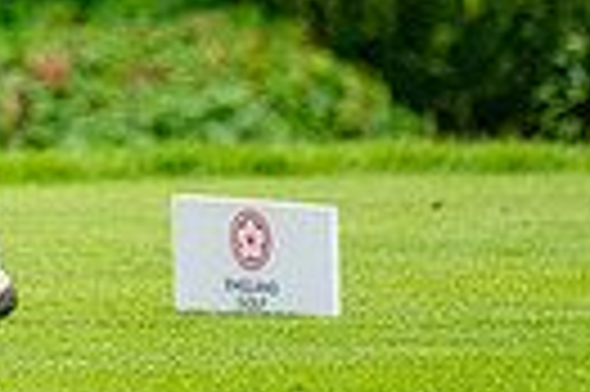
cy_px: -399
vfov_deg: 1.0
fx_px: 21721
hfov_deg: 1.6
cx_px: -410
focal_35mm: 1327
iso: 320
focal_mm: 300
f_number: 4
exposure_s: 1/2500
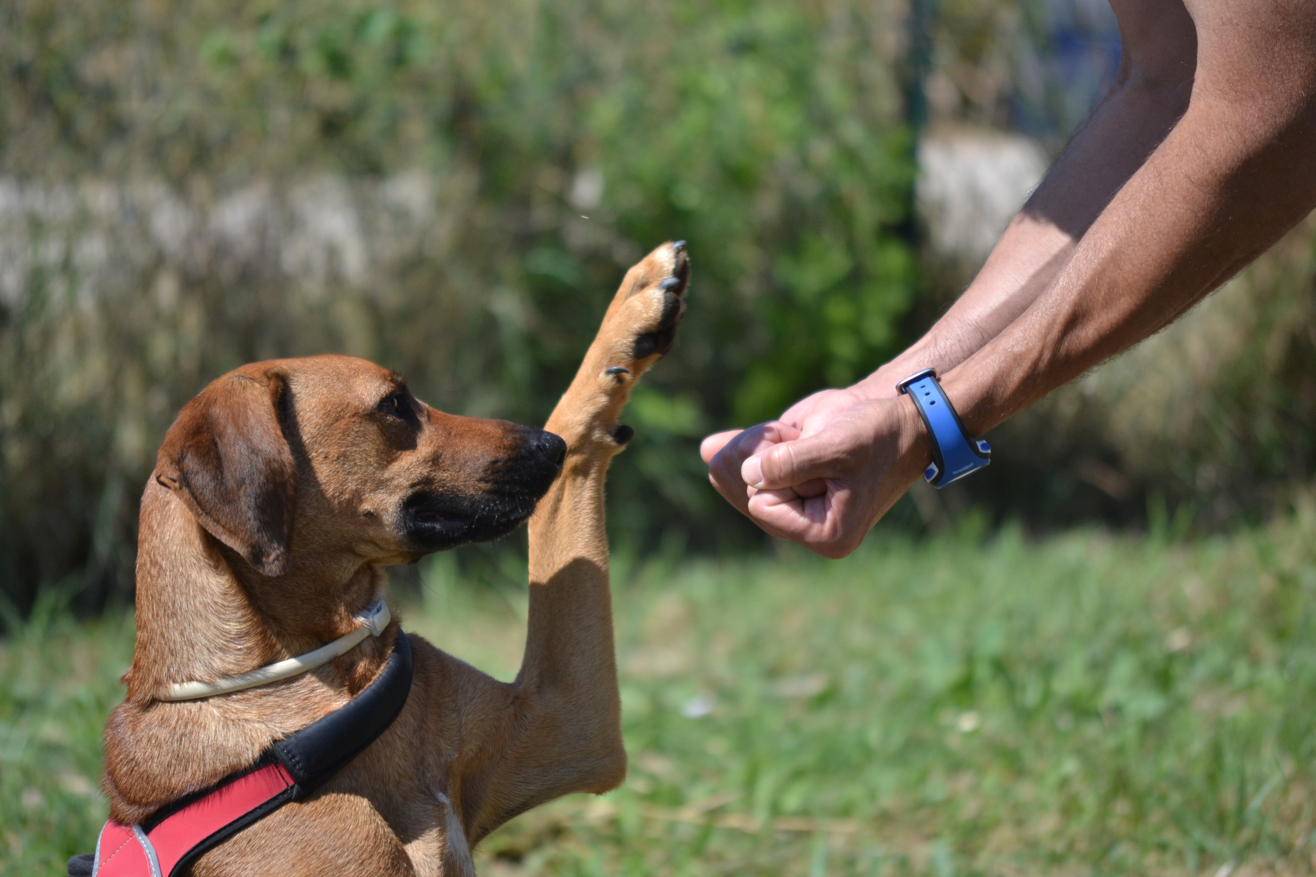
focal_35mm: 270
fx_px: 9869
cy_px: 438
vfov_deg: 5.1
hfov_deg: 7.6
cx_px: 658
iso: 400
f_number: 5.6
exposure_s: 1/1600
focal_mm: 180
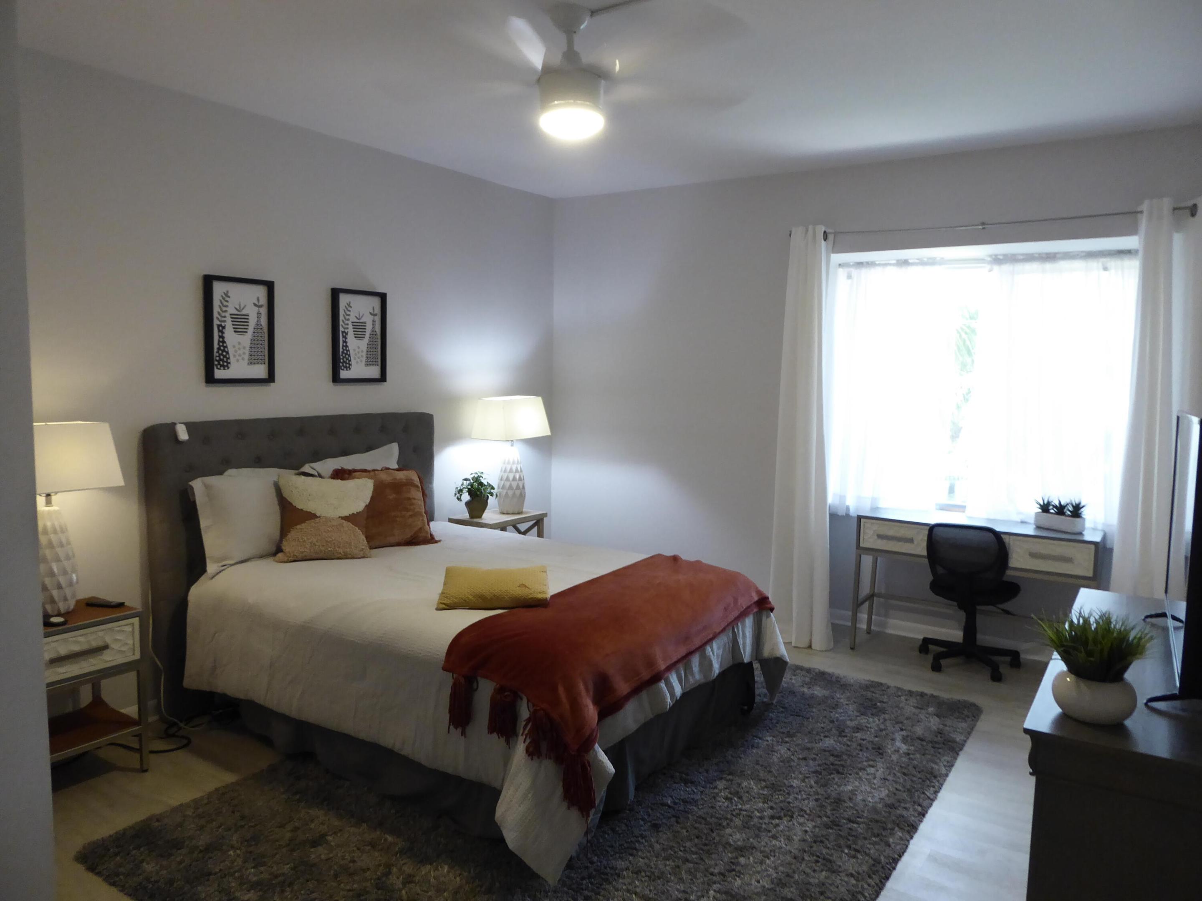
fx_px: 868
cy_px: 450
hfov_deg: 69.4
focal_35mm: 25
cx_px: 601
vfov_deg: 54.9
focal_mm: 4.3
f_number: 3.3
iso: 400
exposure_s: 1/30
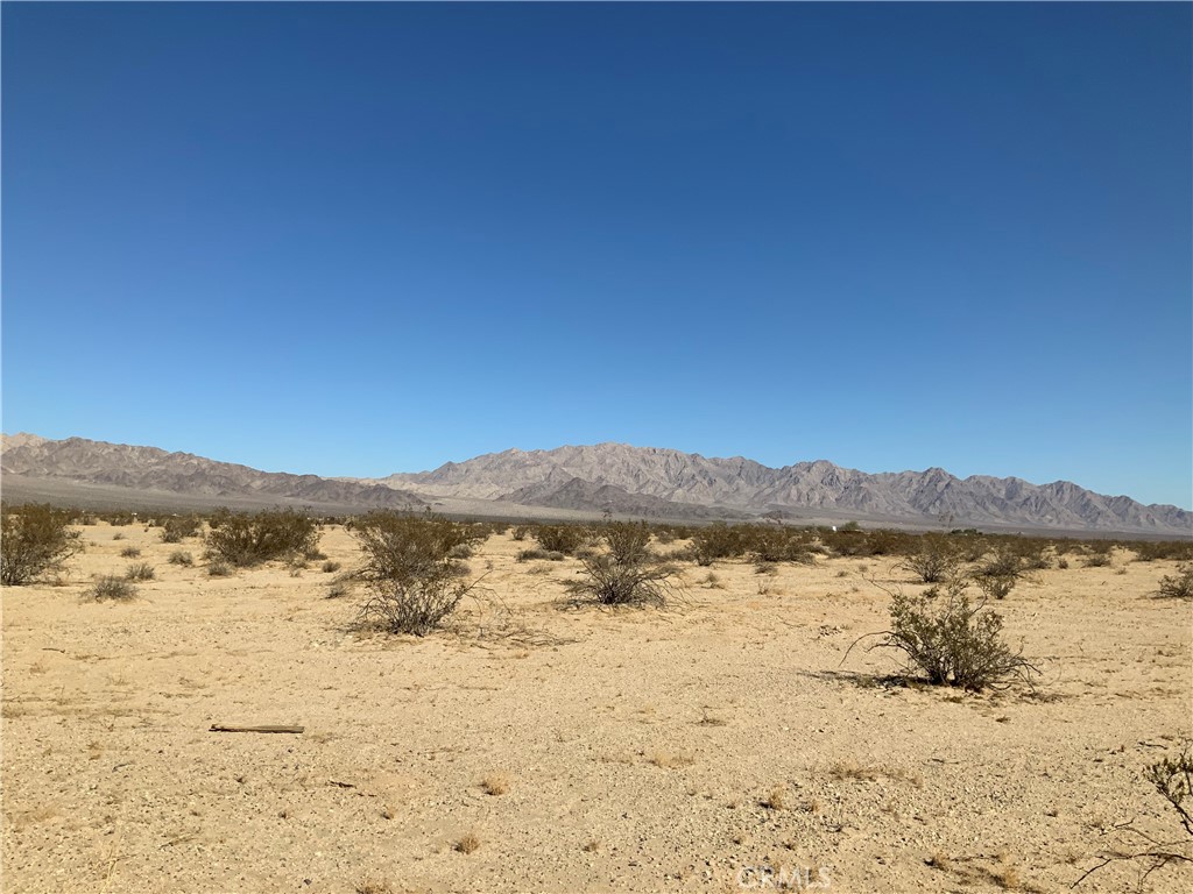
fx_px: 999
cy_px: 447
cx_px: 596
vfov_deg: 48.2
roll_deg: -0.4
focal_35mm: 29
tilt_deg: +4.1
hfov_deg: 61.7
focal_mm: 3
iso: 20
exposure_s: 1/4405
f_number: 1.8
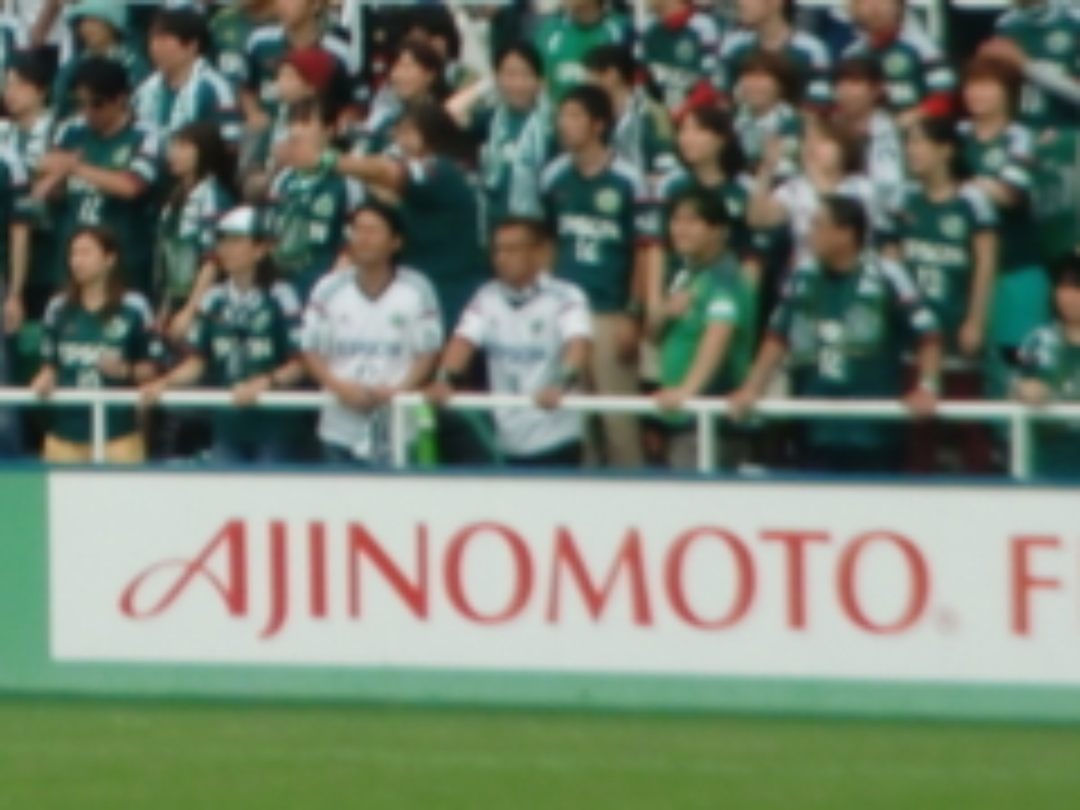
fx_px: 24991
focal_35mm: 801
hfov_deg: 2.5
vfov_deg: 1.9
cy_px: -423
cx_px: -454
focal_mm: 43
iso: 160
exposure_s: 1/250
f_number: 5.8
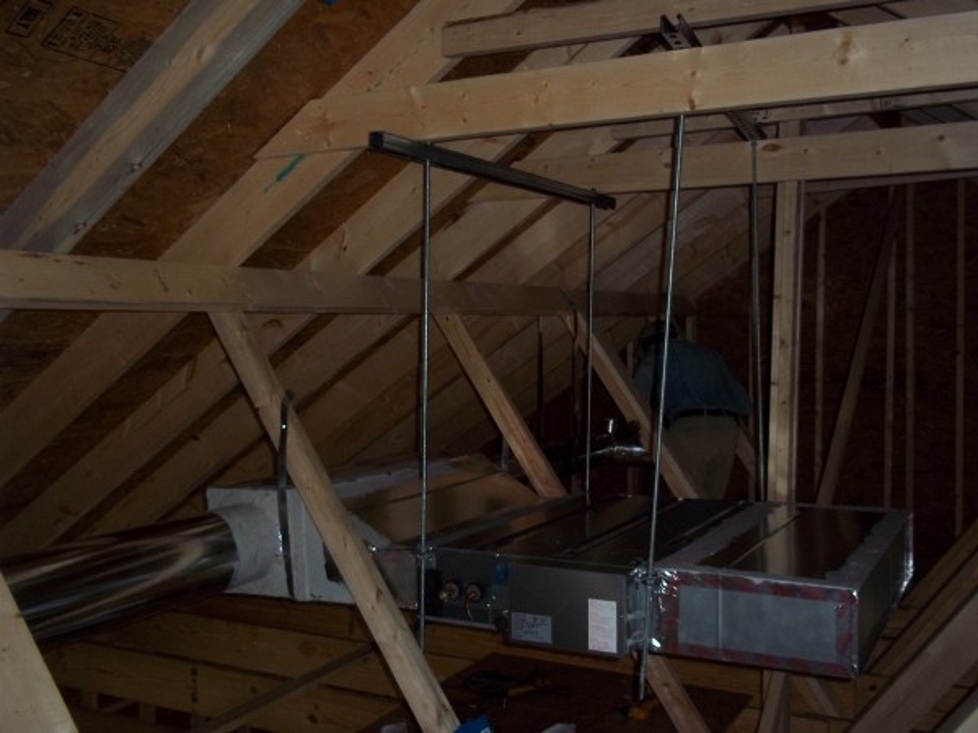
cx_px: 489
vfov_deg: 39.7
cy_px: 366
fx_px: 1017
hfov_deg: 51.4
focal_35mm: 36
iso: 80
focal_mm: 6.5
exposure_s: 1/30
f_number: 3.1
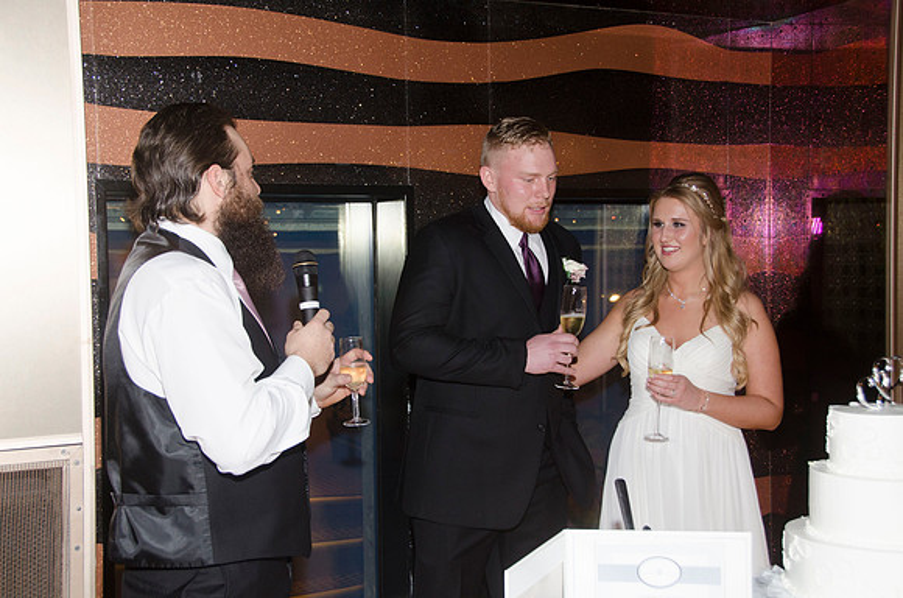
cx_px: 452
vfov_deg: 26.4
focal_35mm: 51
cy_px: 299
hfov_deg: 39.0
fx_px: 1276
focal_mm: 34
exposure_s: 1/60
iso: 400
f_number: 5.6
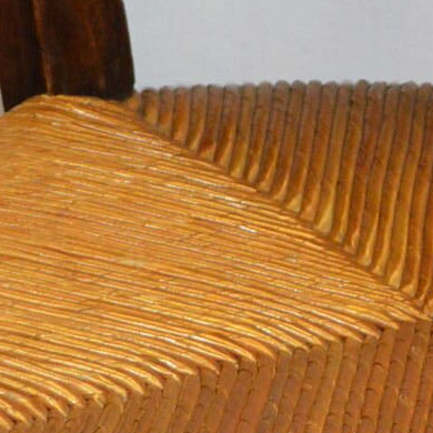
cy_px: 308
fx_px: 4175
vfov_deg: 5.9
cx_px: 410
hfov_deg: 5.9
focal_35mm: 295
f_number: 4.5
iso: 1100
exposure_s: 1/60
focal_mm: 30
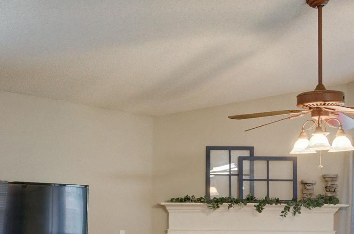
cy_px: 206
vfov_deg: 20.4
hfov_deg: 30.2
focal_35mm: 65
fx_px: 637
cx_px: 66
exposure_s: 1/30
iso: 400
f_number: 9
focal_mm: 11
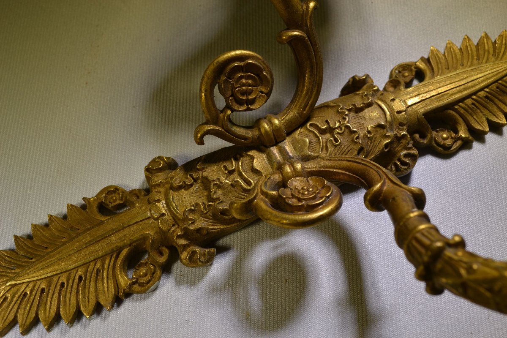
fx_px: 718
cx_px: 254
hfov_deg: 38.9
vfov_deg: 26.5
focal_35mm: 51
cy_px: 169
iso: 100
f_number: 8
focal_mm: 34
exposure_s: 1/320
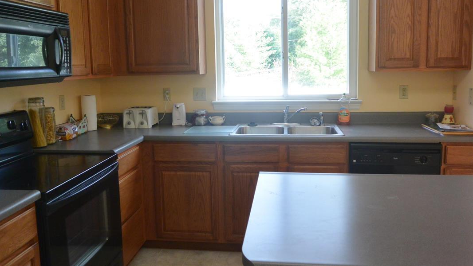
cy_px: 113
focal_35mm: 32
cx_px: 233
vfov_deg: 36.6
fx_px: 401
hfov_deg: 61.0
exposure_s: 1/125
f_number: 3.5
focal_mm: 11.4
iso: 400
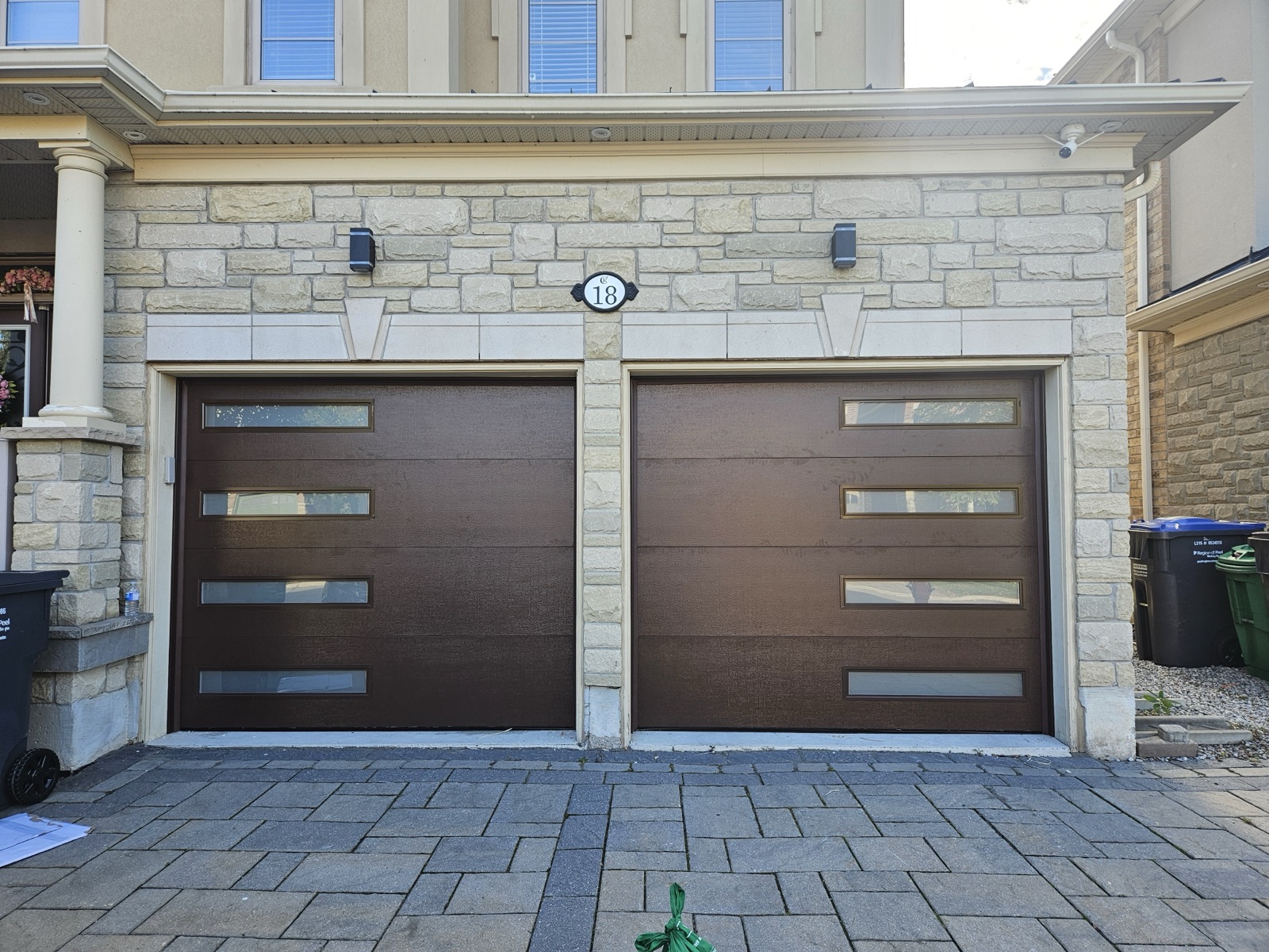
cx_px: 634
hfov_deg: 73.9
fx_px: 843
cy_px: 476
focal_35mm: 23
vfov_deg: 58.9
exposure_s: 1/244
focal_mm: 5.4
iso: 40
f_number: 1.8
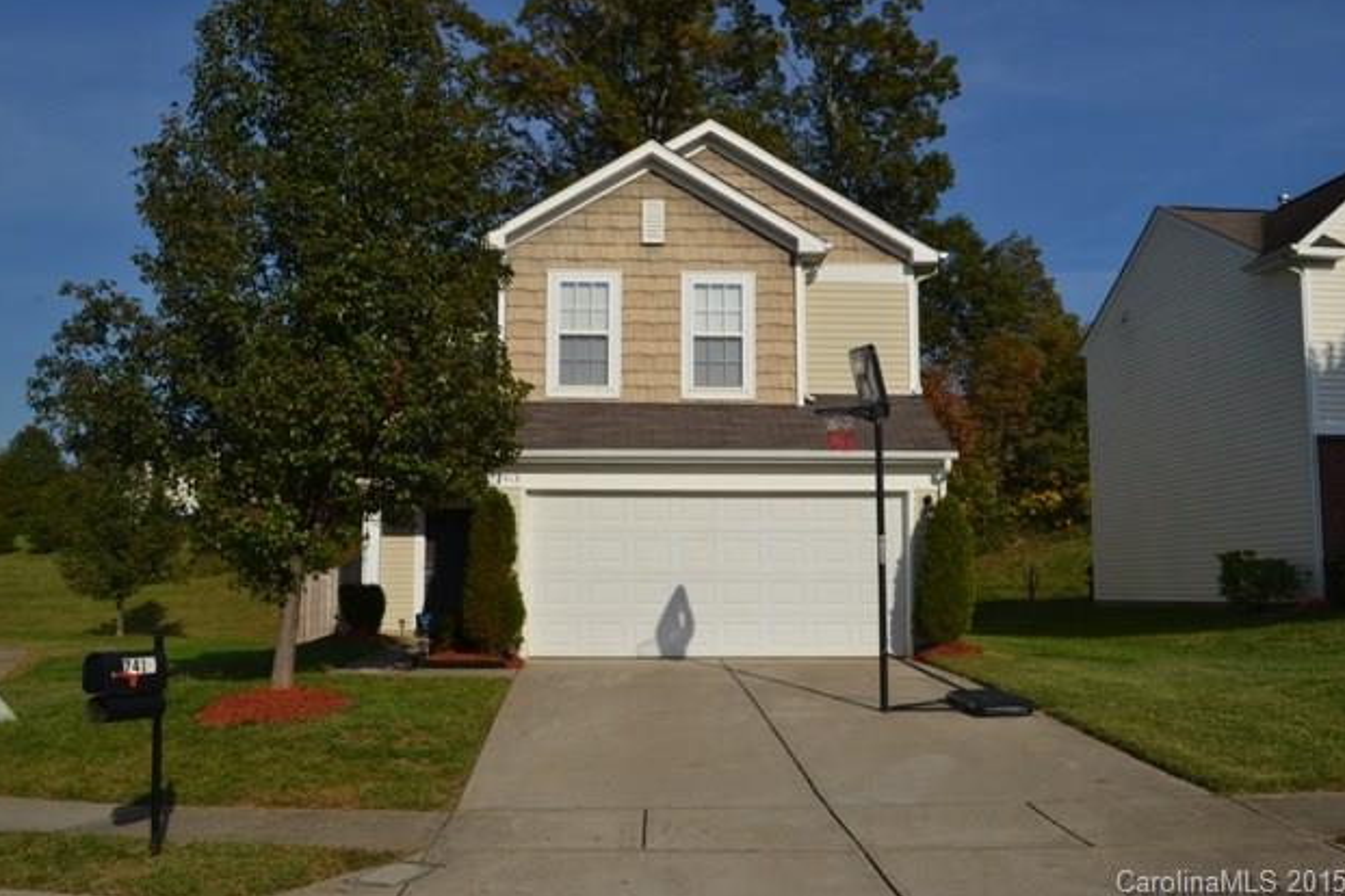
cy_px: 440
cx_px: 671
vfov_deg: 38.9
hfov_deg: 55.8
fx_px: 1270
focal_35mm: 34
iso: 100
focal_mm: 22
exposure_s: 1/200
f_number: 13
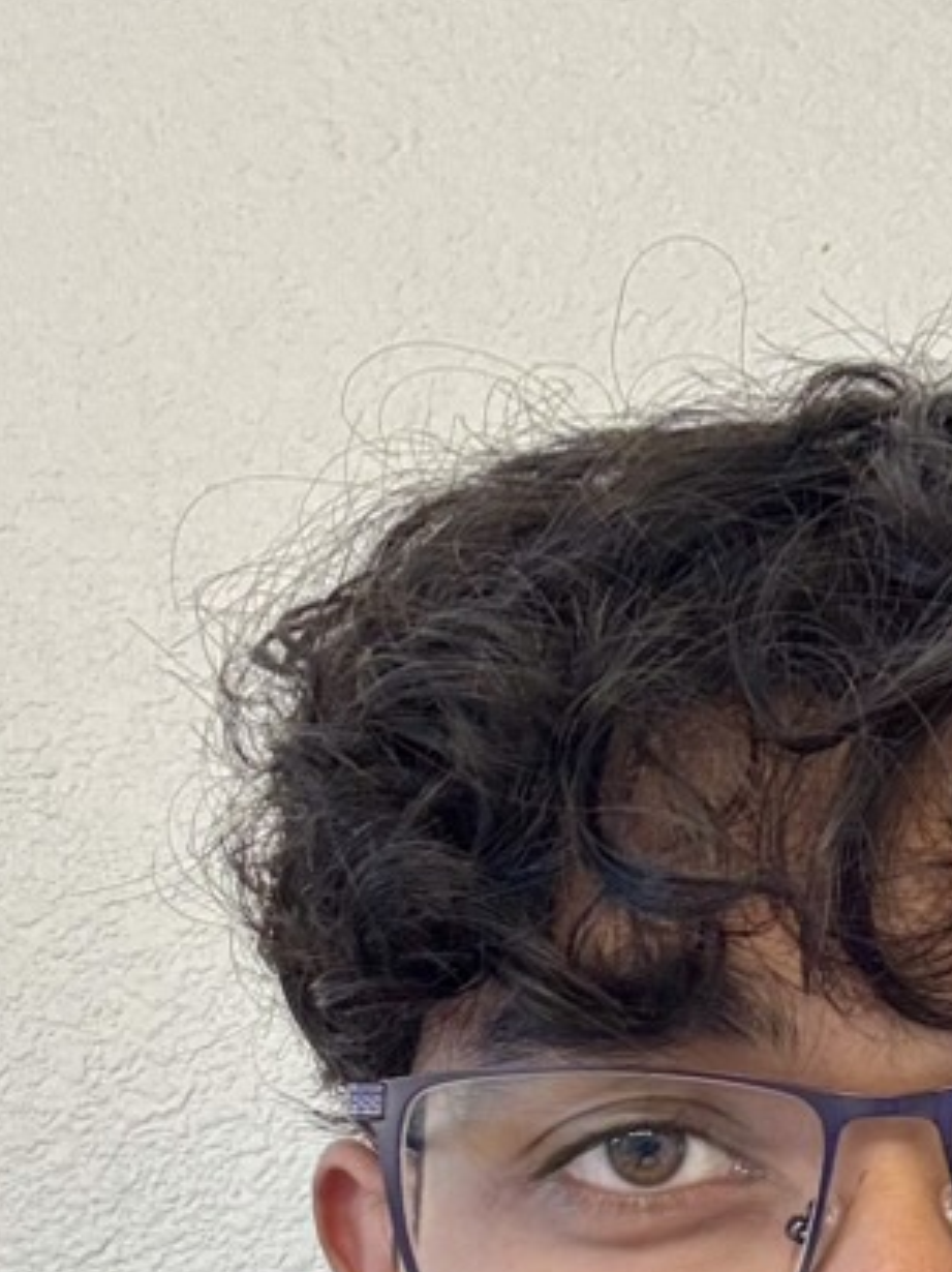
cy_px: 1120
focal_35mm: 75
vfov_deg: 25.3
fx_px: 2753
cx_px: 850
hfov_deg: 19.3
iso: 100
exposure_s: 1/60
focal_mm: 2.69
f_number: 1.9
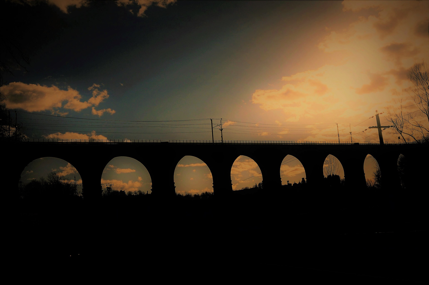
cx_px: 214
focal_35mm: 36
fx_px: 428
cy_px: 142
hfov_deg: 53.2
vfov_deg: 36.8
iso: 200
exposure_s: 1/640
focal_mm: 24
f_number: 11
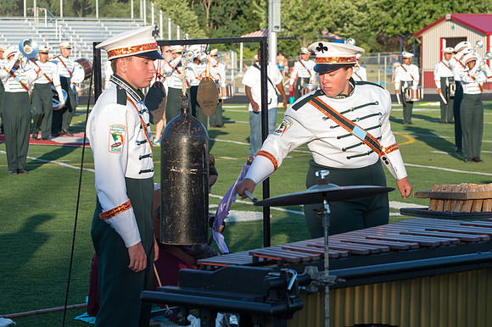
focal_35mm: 128
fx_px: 1753
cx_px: 259
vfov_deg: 10.7
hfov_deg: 16.0
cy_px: 148
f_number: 9
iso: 640
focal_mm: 95
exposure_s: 1/320
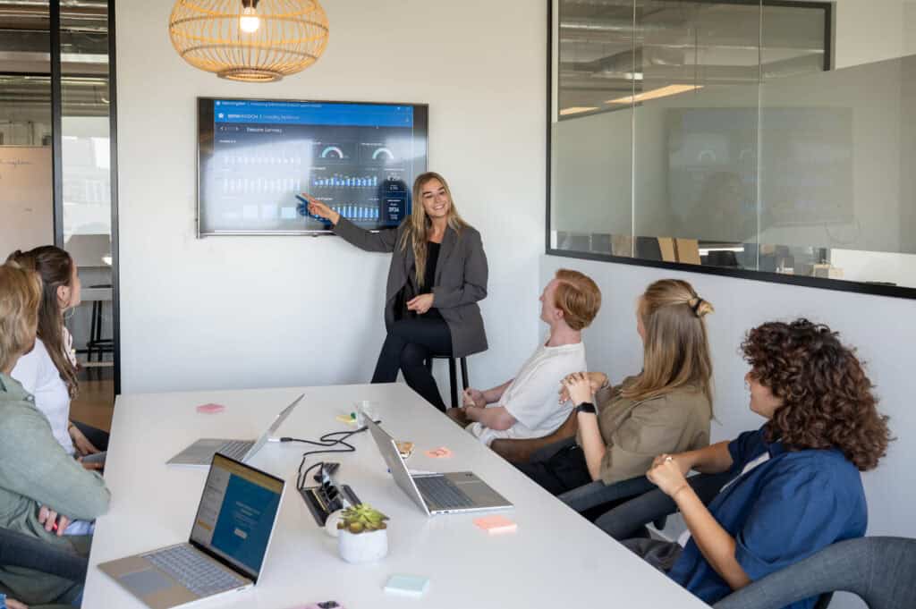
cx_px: 458
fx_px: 890
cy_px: 304
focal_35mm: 35
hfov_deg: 54.5
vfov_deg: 37.8
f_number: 4.5
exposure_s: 1/320
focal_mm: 35
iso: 1250
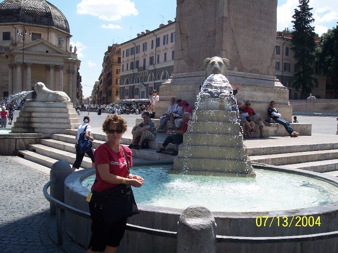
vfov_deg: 37.7
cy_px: 126
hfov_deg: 49.0
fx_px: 371
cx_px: 169
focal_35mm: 38
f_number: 4.8
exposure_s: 1/700
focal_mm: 8
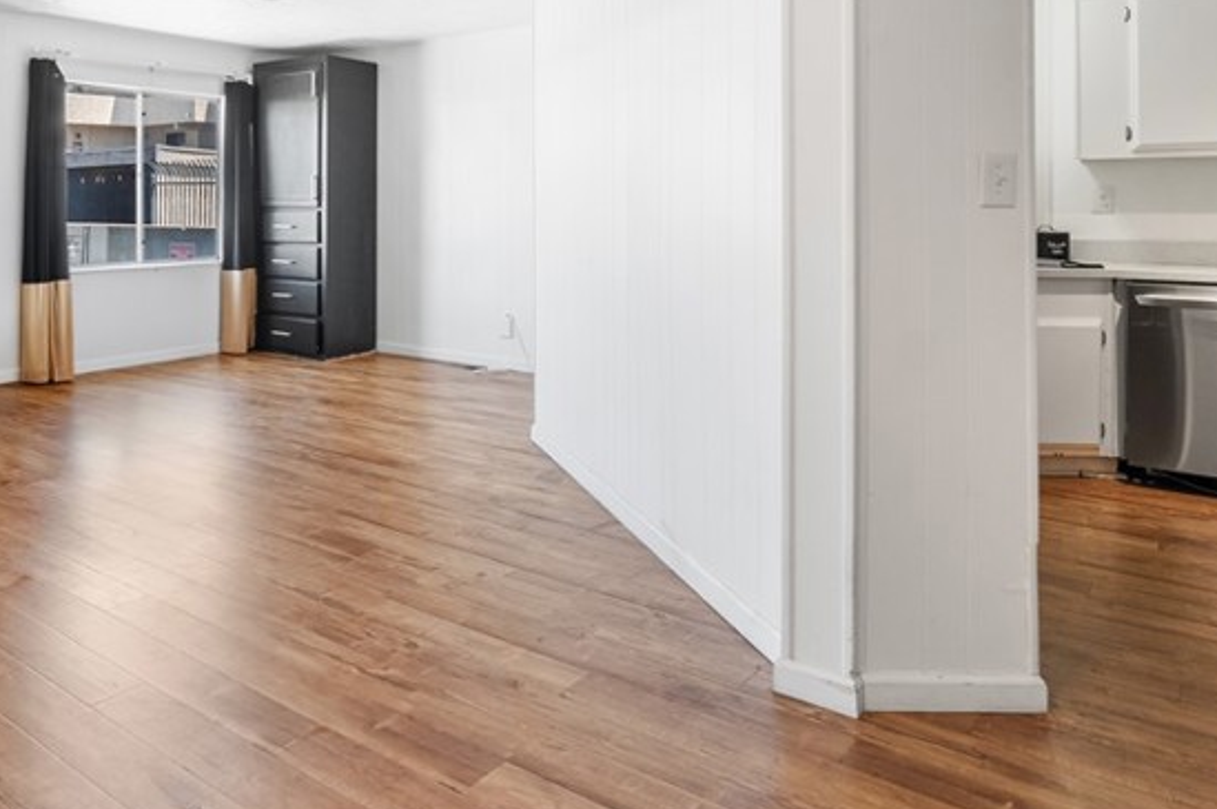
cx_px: 293
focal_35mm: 28
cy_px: 177
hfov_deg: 61.5
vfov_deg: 44.4
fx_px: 946
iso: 320
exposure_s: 1/10
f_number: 7.1
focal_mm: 10
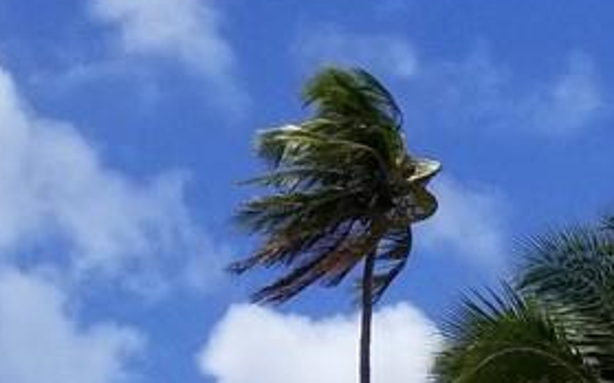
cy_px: 1149
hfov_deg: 12.2
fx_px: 2642
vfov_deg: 7.3
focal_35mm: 158
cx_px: 1076
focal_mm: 4.3
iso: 50
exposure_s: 1/5040
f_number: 1.7
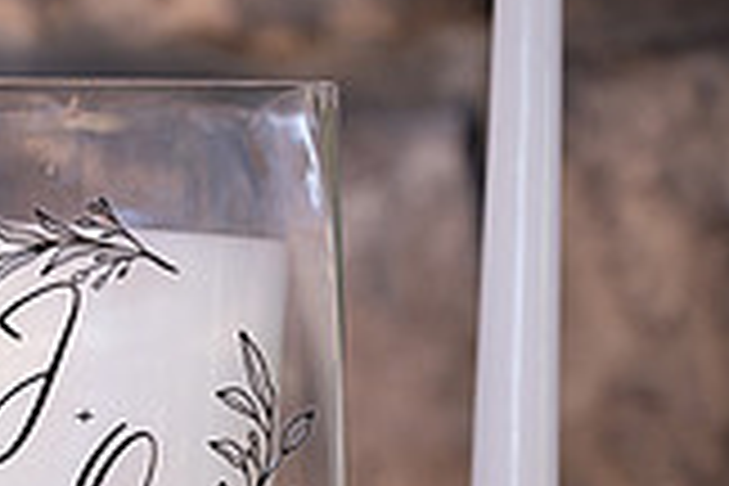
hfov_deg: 12.9
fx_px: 3199
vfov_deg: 8.7
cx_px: 88
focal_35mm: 158
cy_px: 436
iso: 640
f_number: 4
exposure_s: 1/200
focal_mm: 57
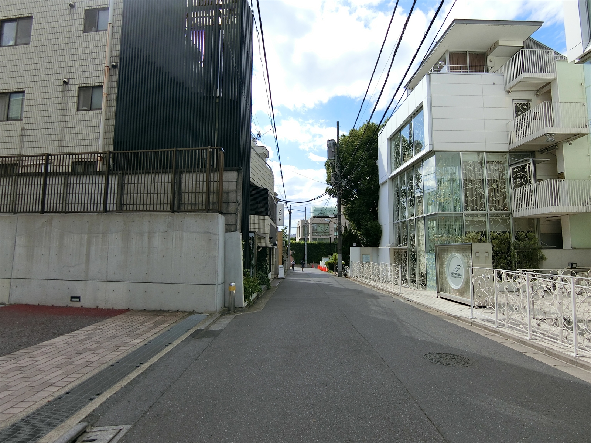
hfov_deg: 84.7
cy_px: 222
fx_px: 324
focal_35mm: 19
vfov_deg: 68.7
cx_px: 296
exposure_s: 1/250
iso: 80
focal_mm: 4.06
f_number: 6.9
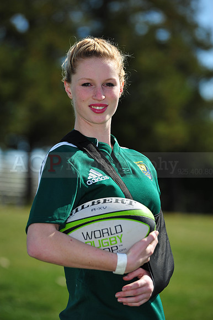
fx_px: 1777
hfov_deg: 6.9
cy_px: 160
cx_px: 106
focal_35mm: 200
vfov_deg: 10.3
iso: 200
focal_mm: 200
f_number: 4.5
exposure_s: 1/1250
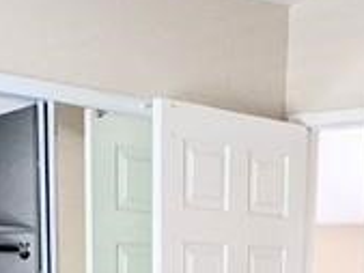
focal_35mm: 97
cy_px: 554
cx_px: 237
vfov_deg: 13.1
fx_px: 1021
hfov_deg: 20.2
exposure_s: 1/90.1
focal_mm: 2.22
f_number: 2.2
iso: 171
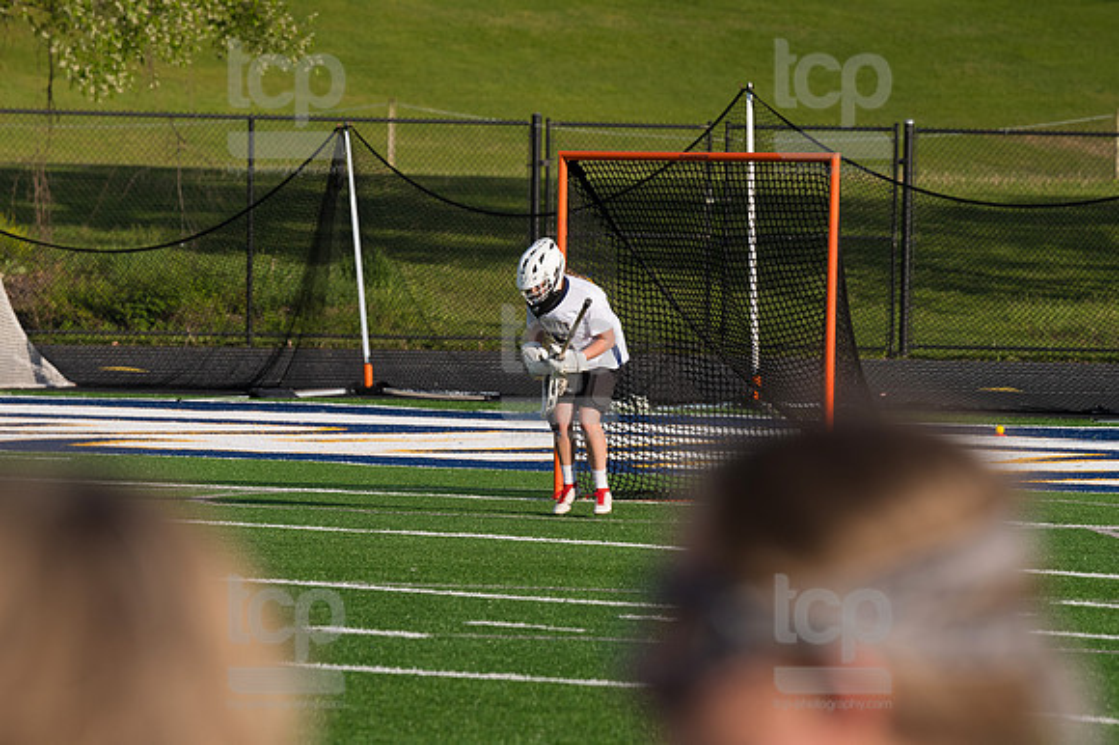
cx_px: 560
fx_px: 9319
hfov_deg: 6.9
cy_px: 372
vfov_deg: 4.6
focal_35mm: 300
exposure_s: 1/1600
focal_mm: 200
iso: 250
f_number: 5.6
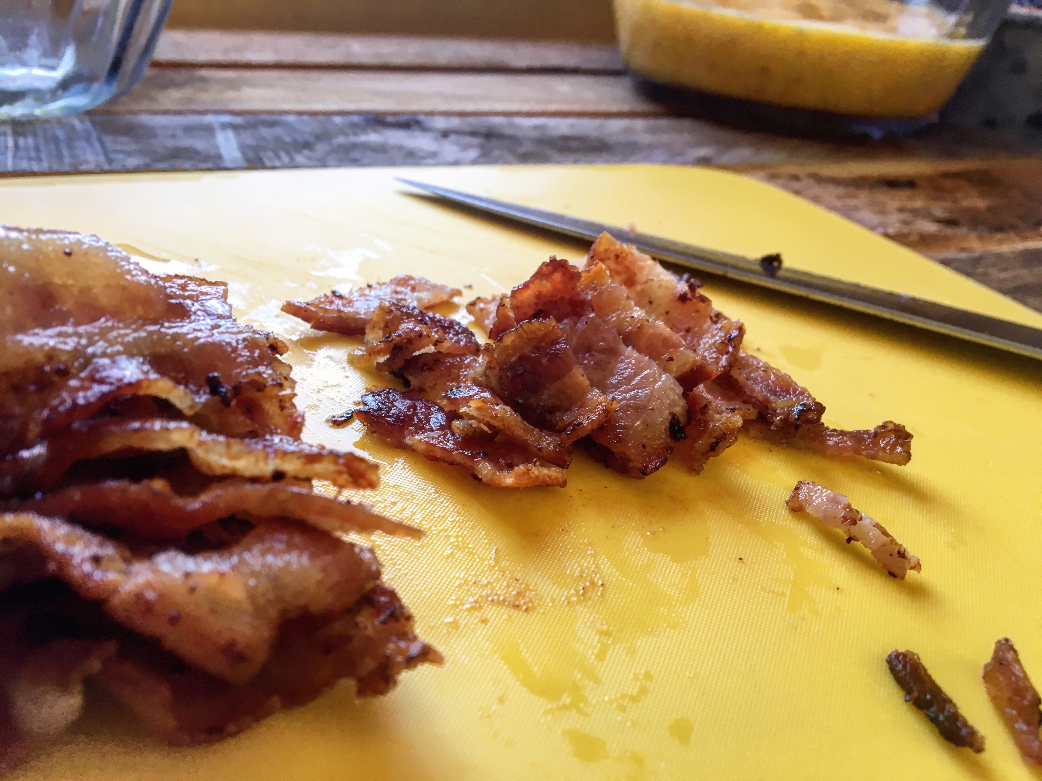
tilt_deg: -29.6
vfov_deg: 48.2
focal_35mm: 29
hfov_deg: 61.7
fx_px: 873
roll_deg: -6.1
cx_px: 521
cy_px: 390
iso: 25
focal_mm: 4.15
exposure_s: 1/30
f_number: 2.2
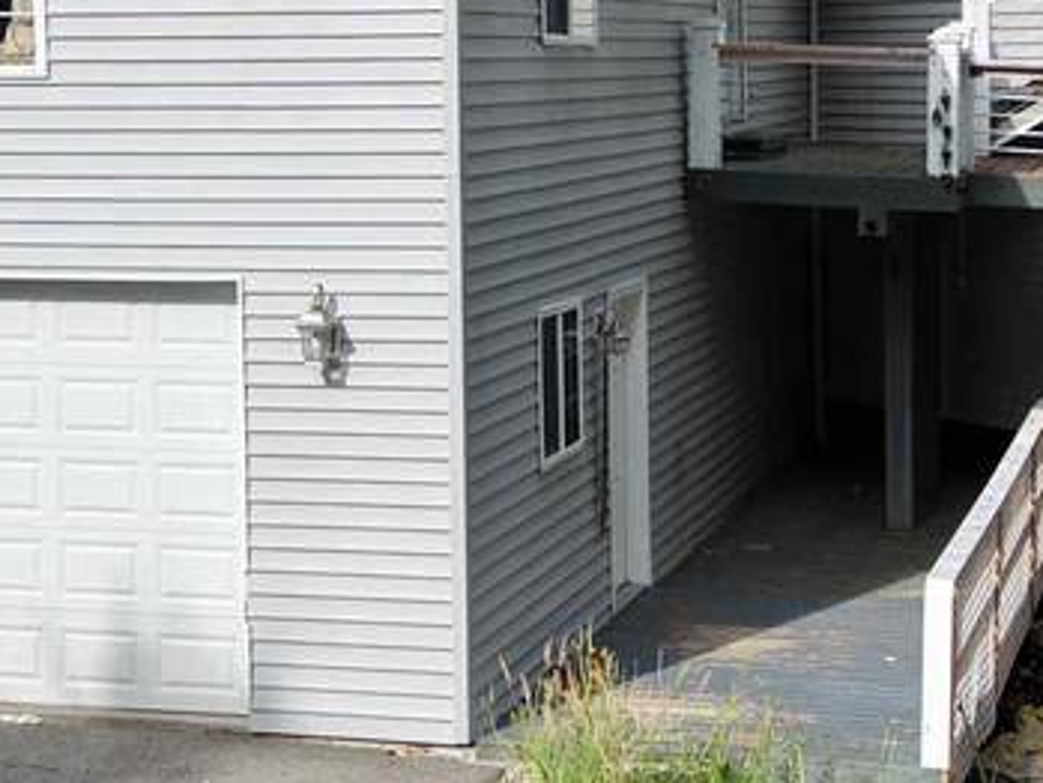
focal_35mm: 88
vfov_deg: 16.7
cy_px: 170
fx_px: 2652
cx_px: 592
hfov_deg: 22.2
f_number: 1.8
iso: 100
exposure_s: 1/1250
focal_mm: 8.67
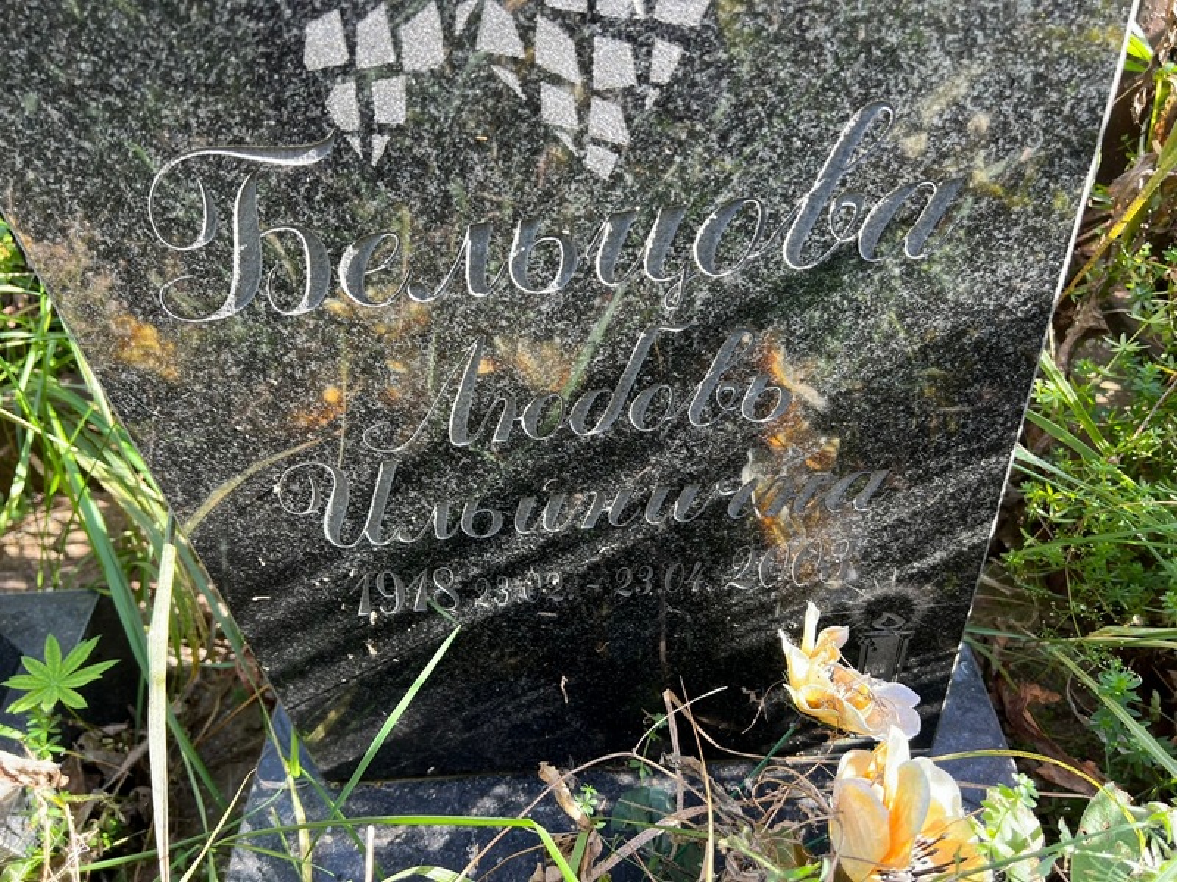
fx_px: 884
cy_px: 441
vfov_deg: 53.1
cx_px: 588
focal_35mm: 26
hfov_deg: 67.3
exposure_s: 1/176
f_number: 1.5
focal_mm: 5.7
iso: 50
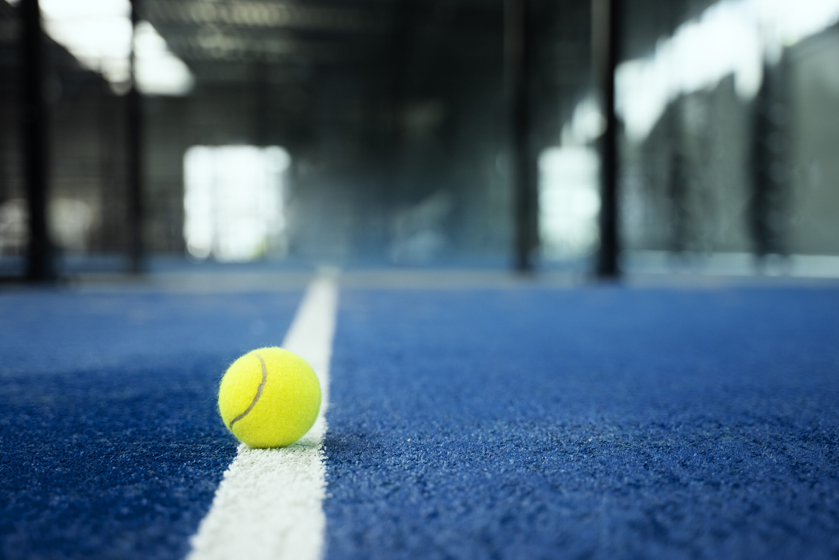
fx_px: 1143
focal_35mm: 49
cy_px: 280
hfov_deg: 40.3
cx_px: 420
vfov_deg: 27.6
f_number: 2.8
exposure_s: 1/400
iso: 800
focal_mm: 49
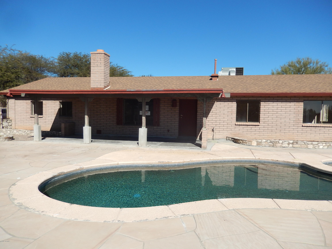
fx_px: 240
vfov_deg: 54.9
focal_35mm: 25
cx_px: 166
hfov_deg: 69.4
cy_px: 124
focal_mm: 4.5
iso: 125
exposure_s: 1/500
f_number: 6.8
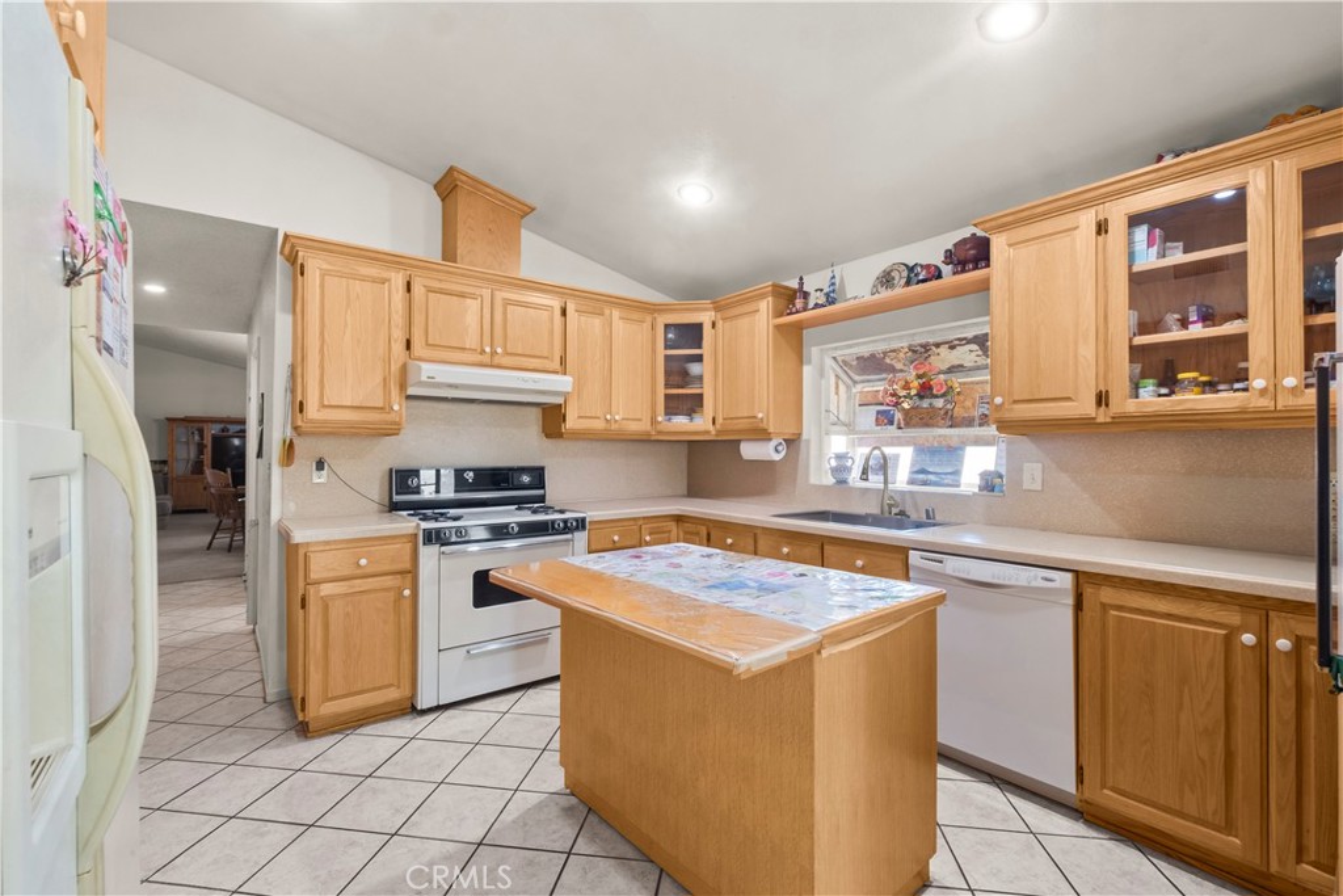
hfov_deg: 100.4
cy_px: 448
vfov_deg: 77.3
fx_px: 560
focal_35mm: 15
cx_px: 672
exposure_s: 1/1.25
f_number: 9
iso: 250
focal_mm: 10
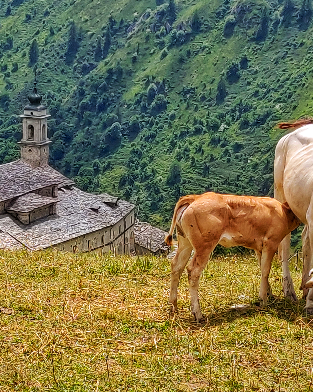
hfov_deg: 44.4
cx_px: 135
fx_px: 382
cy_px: 195
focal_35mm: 33
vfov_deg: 54.2
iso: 100
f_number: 1.7
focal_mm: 4.25
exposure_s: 1/2336
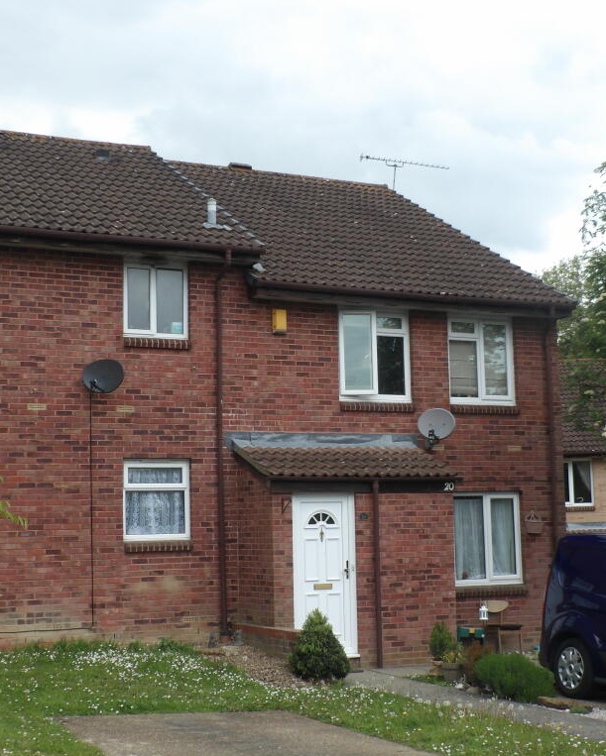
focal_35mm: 55
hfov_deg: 27.6
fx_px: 1232
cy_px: 378
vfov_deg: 34.1
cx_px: 346
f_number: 4.9
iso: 100
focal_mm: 7.6
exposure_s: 1/149
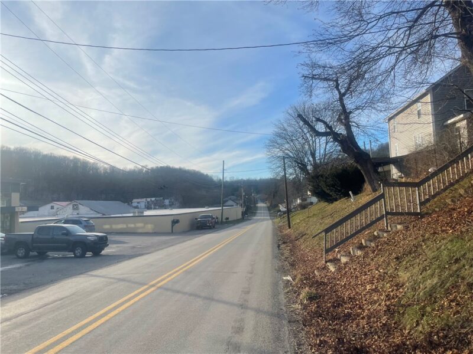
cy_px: 177
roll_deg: +2.2
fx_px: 342
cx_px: 236
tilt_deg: +4.5
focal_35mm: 25
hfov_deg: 69.4
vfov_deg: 54.9
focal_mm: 5.1
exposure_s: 1/4202
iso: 32
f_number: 1.6
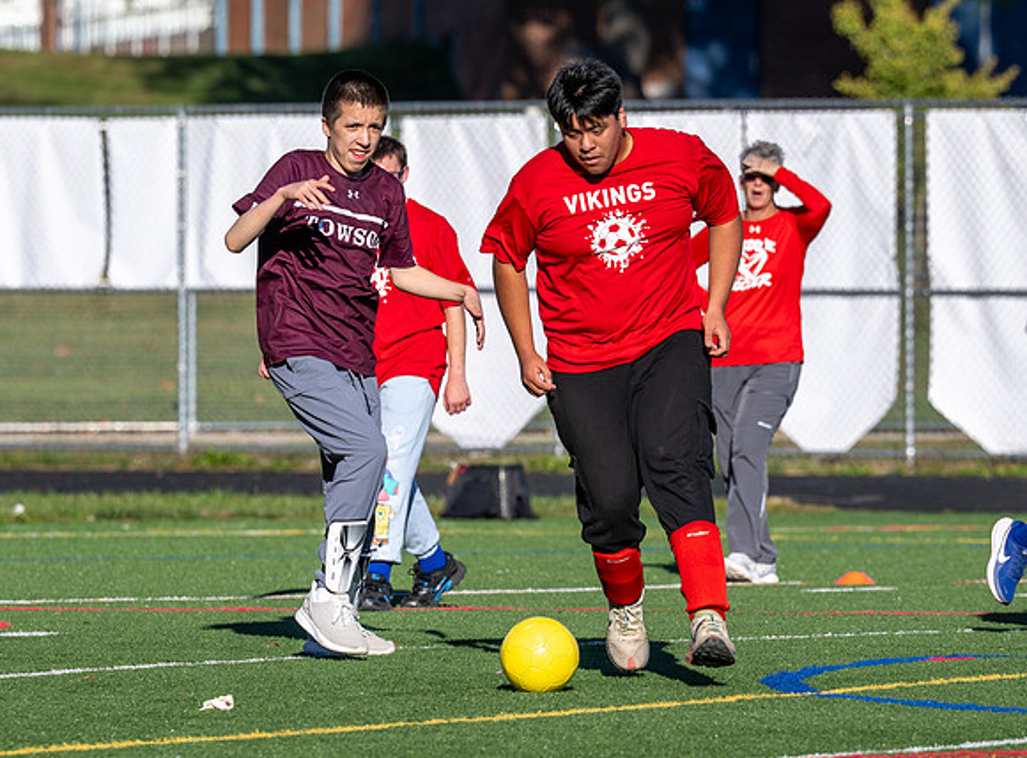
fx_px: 11932
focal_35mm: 405
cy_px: 524
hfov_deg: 4.9
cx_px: 555
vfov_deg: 3.6
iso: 64
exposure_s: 1/1600
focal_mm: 200
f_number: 4.5
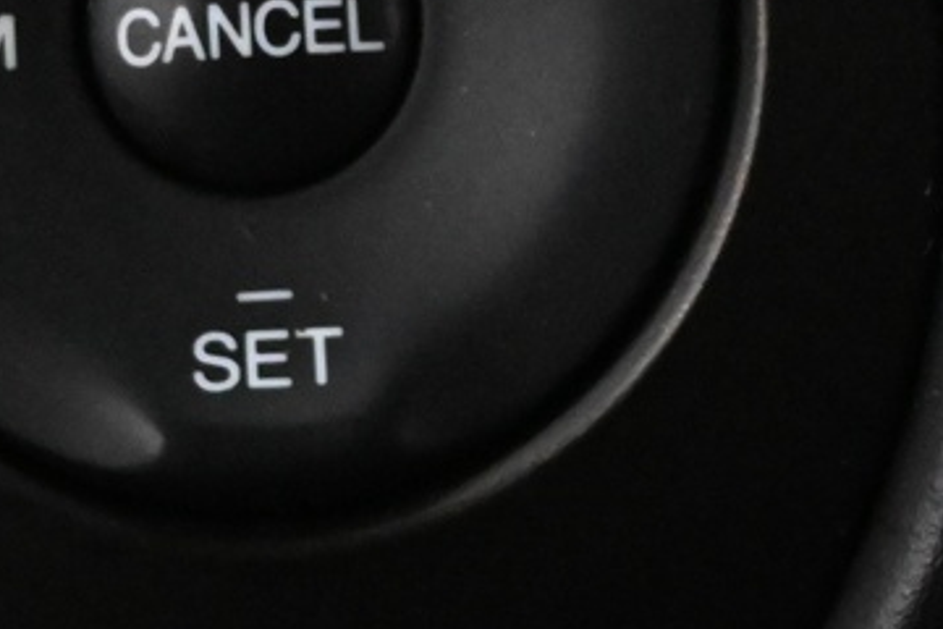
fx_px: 4332
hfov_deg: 12.4
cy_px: 34
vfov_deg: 8.3
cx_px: 176
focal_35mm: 165
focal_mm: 24.5
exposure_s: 1/40
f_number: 4.2
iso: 6400
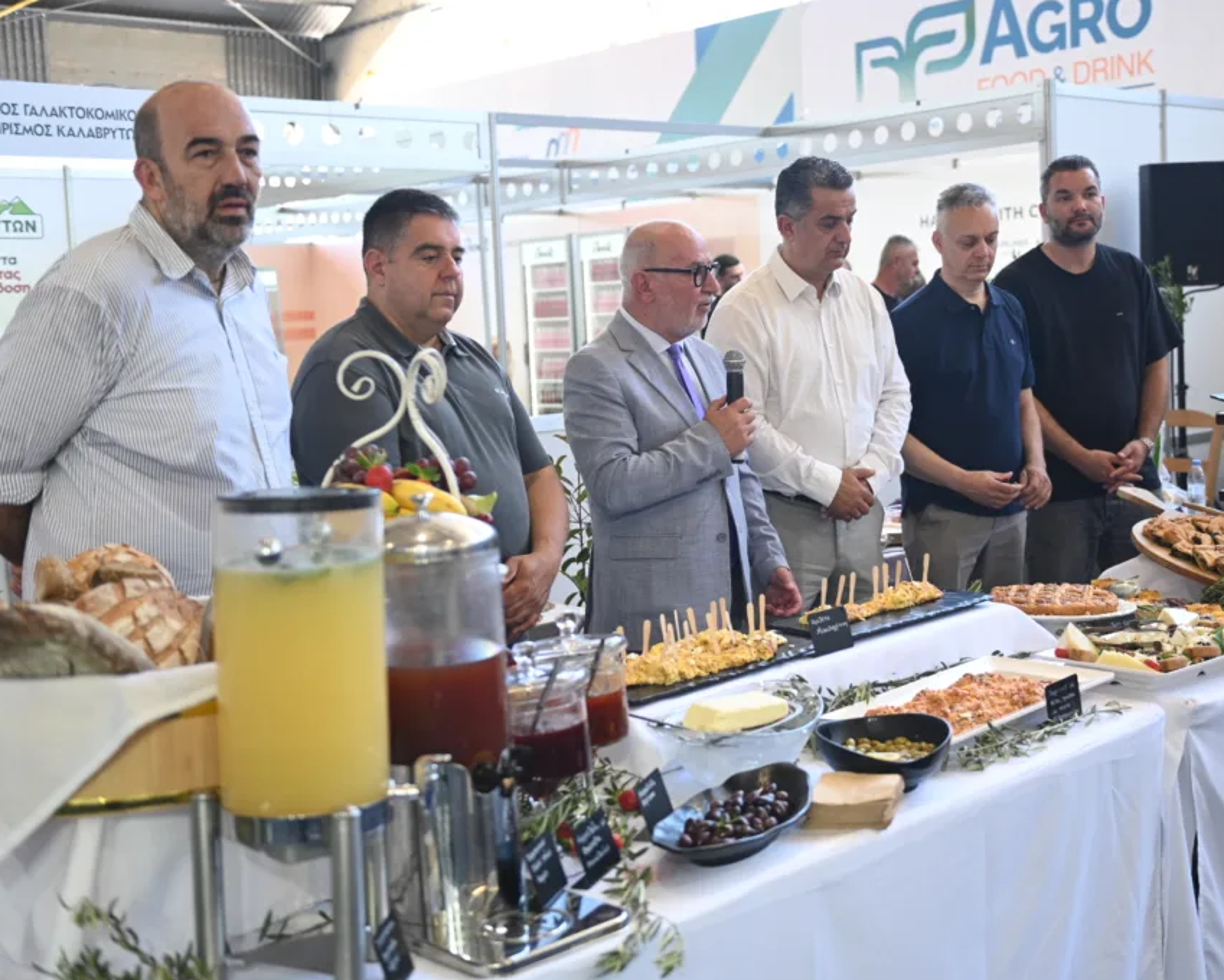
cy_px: 491
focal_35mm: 43
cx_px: 731
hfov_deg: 42.7
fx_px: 1558
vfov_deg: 34.9
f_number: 3.2
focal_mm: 38
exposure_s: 1/400
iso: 800
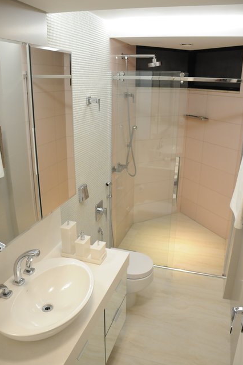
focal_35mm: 29
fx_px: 294
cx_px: 128
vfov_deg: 63.7
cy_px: 185
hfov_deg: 44.9
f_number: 3.5
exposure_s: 1/90
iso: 1100
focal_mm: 18
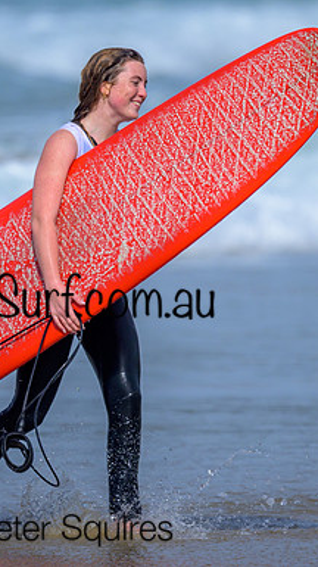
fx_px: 26090
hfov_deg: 0.7
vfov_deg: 1.2
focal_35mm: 1737
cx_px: 37
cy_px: 218
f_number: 6.3
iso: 180
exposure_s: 1/2000
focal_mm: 800
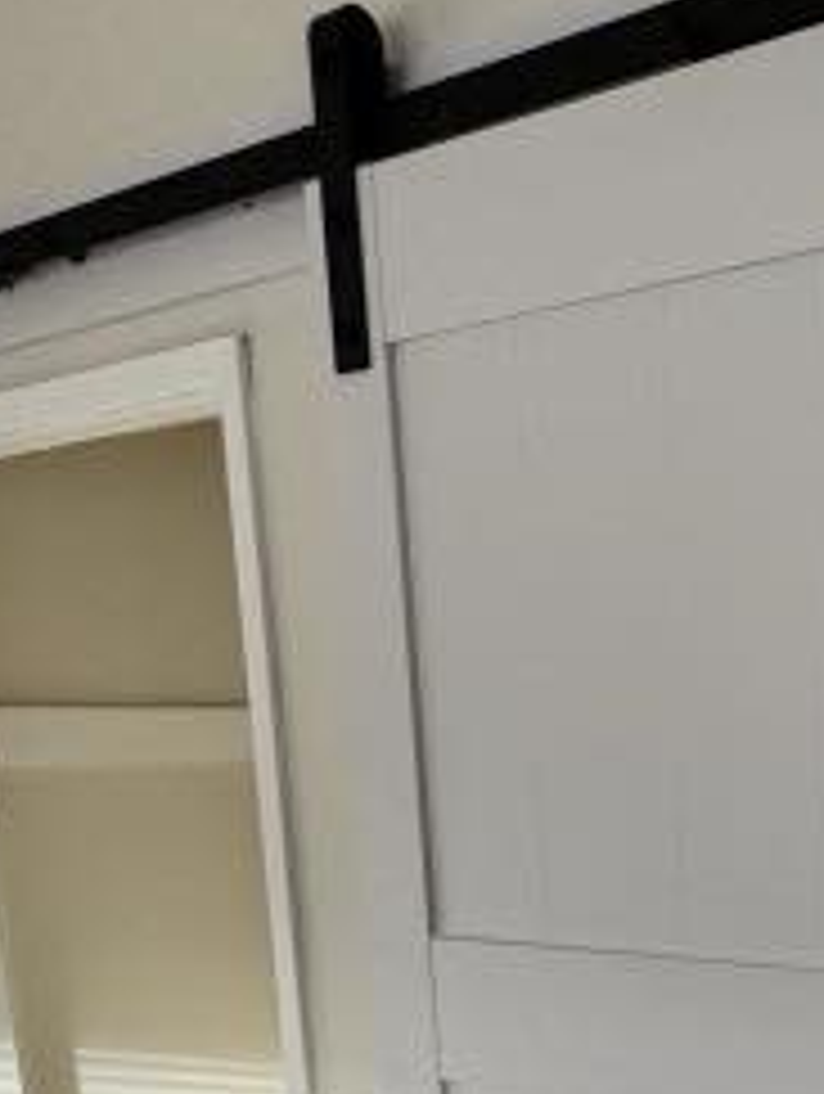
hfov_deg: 29.8
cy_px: 1049
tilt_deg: -13.3
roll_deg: +1.1
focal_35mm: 46
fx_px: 1456
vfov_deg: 37.5
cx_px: 788
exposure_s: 1/99
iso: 80
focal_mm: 2.22
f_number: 2.2
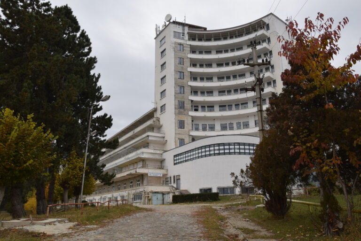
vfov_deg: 48.0
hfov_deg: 67.4
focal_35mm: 27
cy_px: 120
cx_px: 180
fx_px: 271
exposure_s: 1/250
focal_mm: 18
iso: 400
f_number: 8
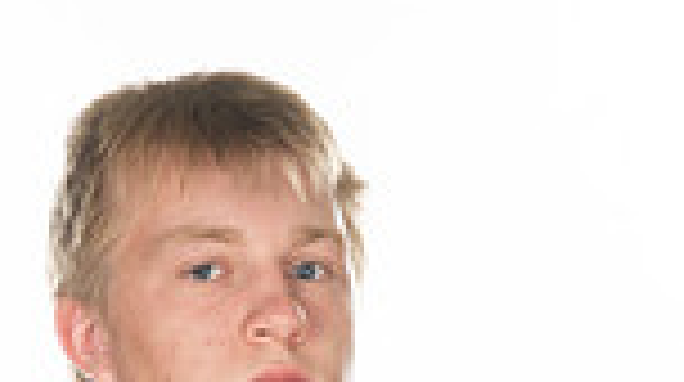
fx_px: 3659
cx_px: 310
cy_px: 962
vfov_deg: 5.7
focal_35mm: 202
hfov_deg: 10.7
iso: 800
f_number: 7.1
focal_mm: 65
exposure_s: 1/320
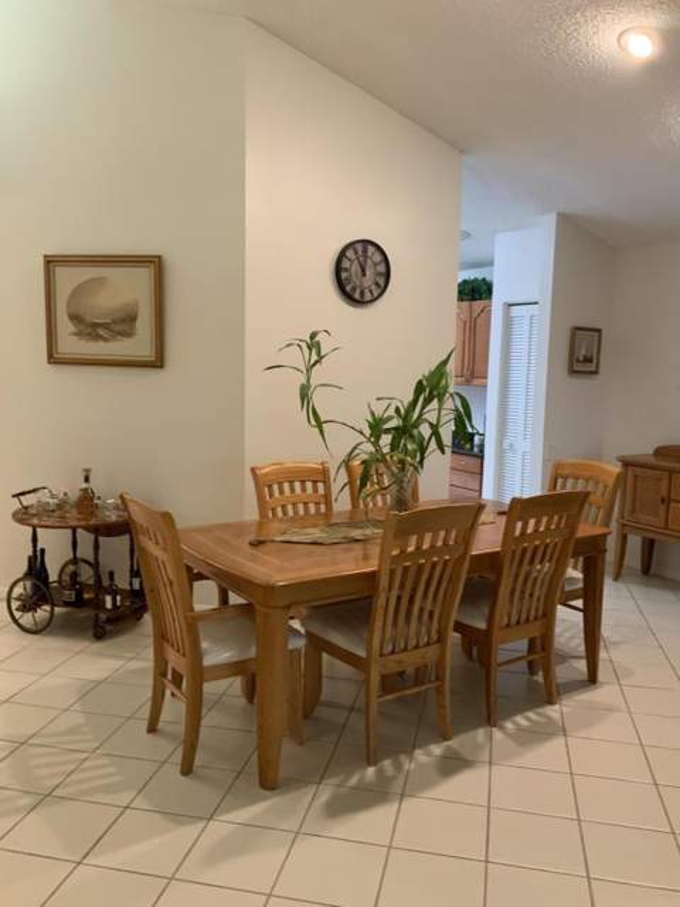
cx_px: 340
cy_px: 454
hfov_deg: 48.2
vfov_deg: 61.7
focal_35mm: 29
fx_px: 760
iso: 200
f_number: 1.8
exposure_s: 1/60
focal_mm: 3
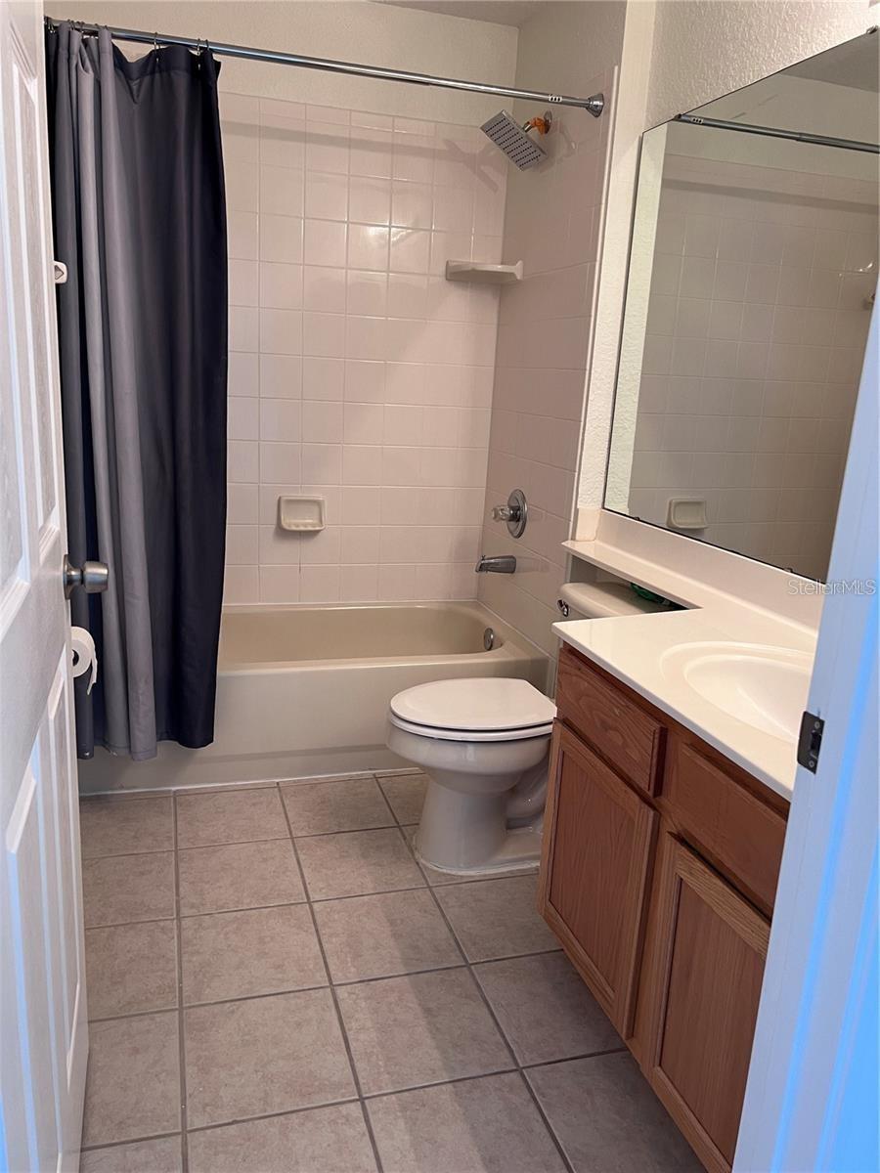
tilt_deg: -12.8
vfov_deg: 67.3
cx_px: 440
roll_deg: -2.5
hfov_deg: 53.1
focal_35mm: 26
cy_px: 586
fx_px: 881
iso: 80
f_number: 1.5
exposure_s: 1/60
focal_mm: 5.7
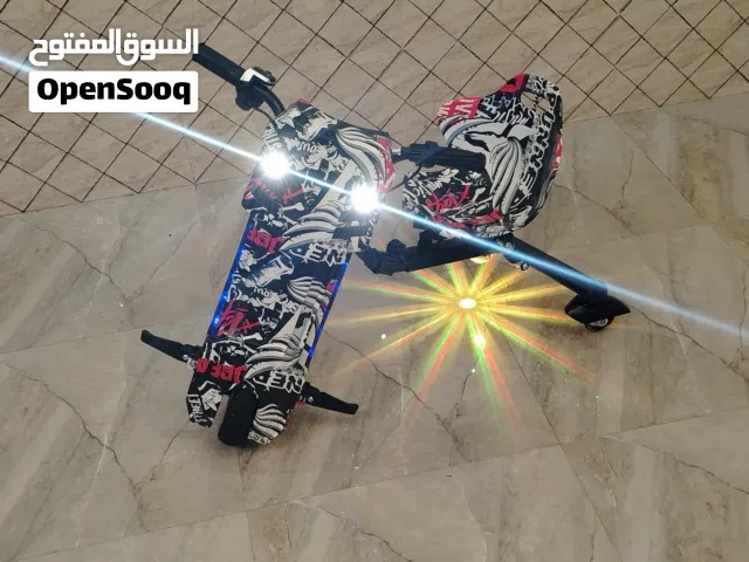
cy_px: 281
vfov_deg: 30.9
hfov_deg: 40.4
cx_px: 374
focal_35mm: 47
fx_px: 1017
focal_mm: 5.25
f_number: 1.75
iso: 1409
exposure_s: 1/33.3
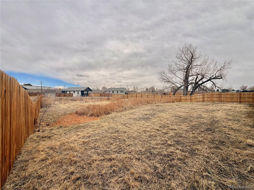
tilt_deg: -0.8
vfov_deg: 85.7
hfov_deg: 102.1
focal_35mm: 14
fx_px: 103
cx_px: 127
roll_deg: +0.6
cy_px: 95
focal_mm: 2.22
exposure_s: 1/1259
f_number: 2.2
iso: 20
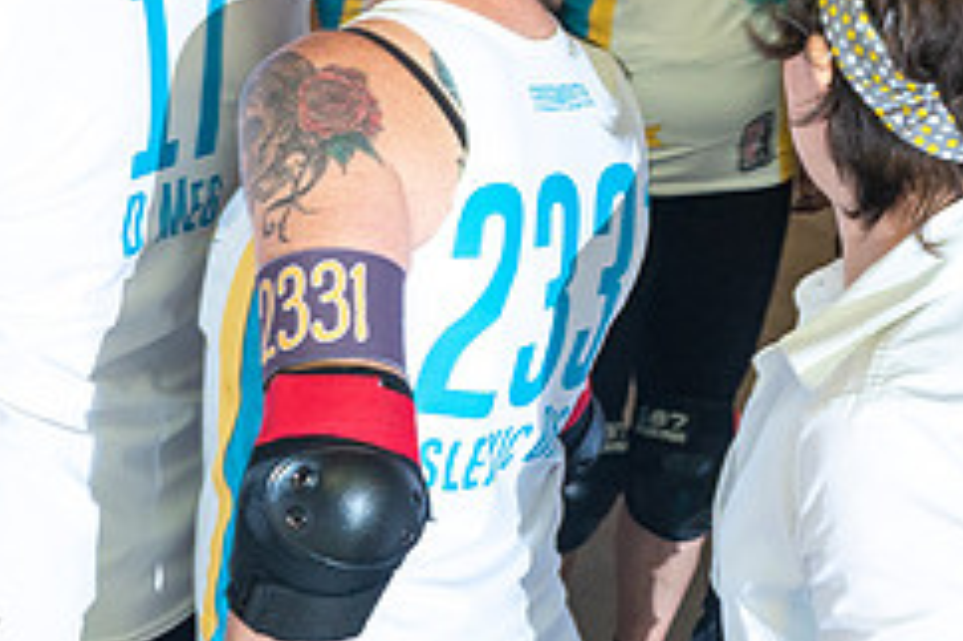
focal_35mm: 132
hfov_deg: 15.5
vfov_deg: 10.3
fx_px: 3528
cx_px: 669
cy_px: 10
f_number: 7.1
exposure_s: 1/160
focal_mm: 55
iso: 1600
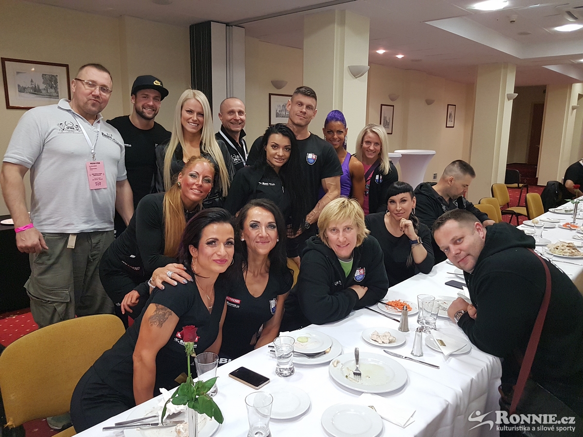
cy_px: 218
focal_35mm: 26
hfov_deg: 67.3
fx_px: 438
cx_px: 292
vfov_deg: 53.1
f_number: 1.7
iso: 200
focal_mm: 4.2
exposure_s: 1/50
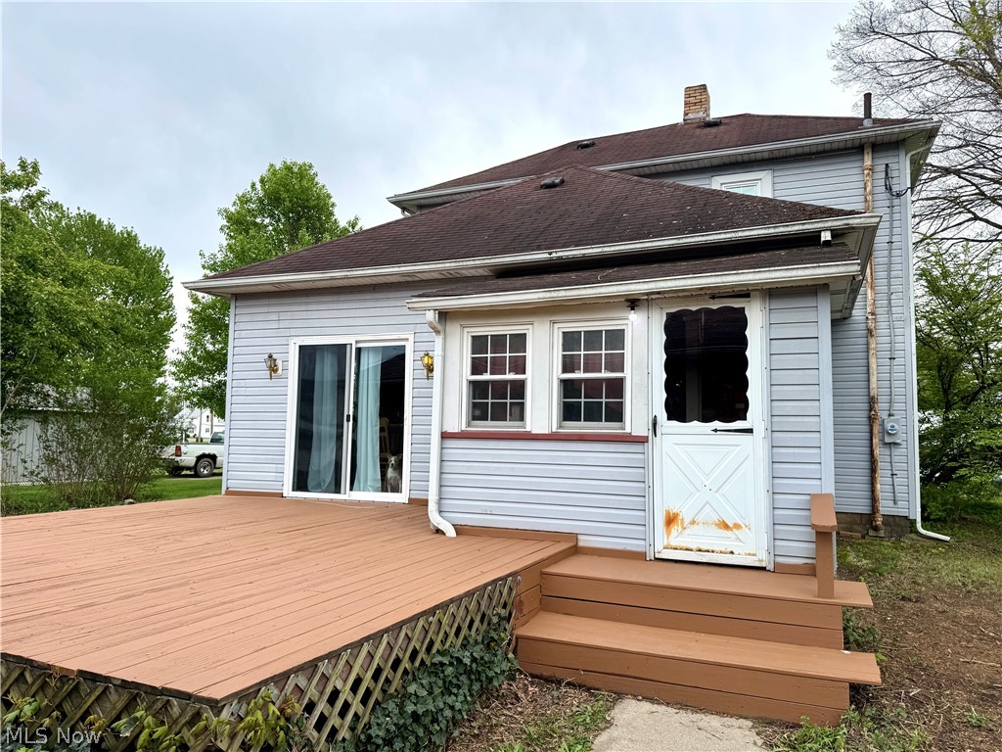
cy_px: 376
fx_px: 695
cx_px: 501
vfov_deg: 56.8
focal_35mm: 24
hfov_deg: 71.6
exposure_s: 1/1923
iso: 80
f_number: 1.78
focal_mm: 6.76
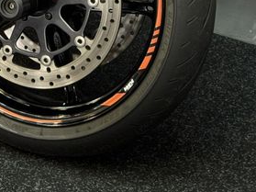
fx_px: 813
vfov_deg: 13.2
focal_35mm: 110
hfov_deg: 17.7
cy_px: -23
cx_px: 52
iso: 160
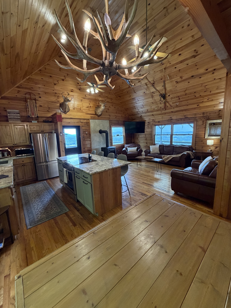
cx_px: 116
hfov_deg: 85.7
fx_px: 125
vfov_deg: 102.1
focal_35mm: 14
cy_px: 154
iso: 400
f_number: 2.2
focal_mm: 2.22
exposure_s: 1/60
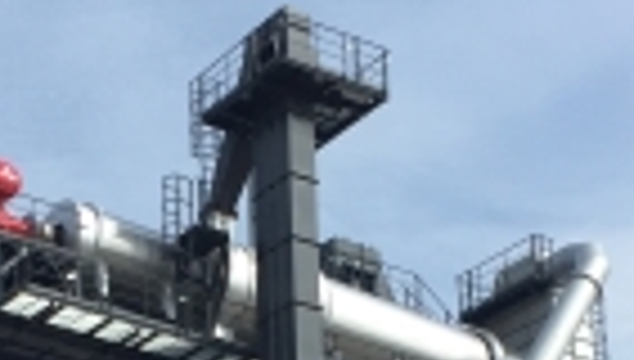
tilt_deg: +17.9
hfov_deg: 15.8
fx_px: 2257
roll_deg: -0.4
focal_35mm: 134
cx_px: 85
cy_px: 610
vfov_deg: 8.8
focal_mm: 4.15
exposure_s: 1/1883
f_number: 2.2
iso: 32
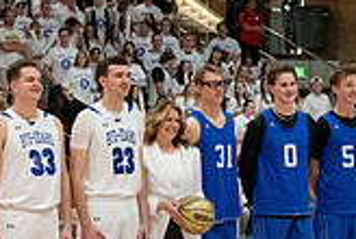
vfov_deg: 8.0
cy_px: 166
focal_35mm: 173
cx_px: 124
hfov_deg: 11.8
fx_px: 1714
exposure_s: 1/500
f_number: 4
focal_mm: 49
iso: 10000
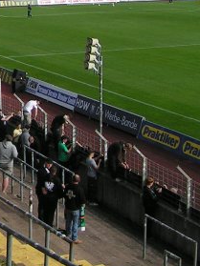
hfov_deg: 12.9
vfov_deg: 17.8
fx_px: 840
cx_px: -91
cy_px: 26
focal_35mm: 109
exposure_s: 1/250
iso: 50
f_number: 5.6
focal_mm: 5.8
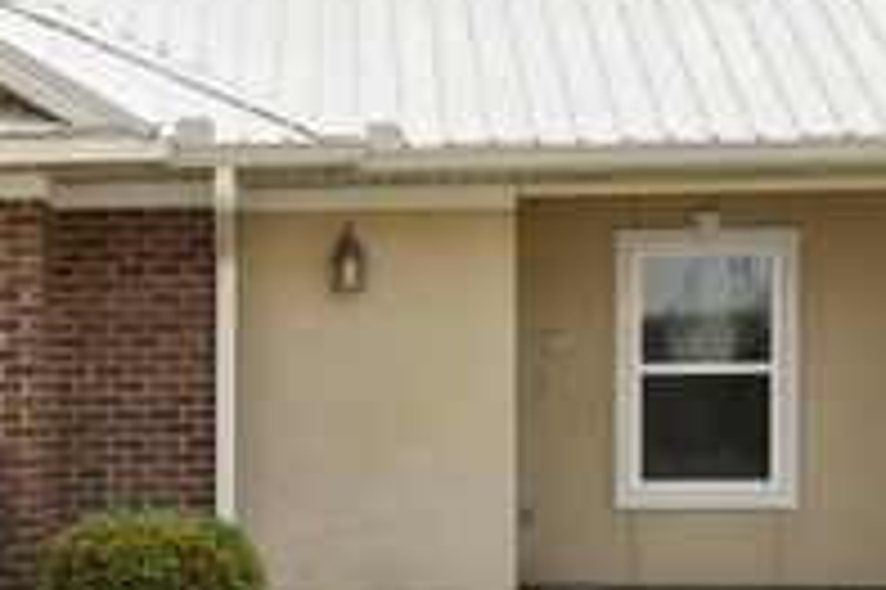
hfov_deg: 22.5
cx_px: 153
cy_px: 286
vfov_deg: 15.3
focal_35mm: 89
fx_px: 2189
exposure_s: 1/2000
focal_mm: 35
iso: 400
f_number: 11
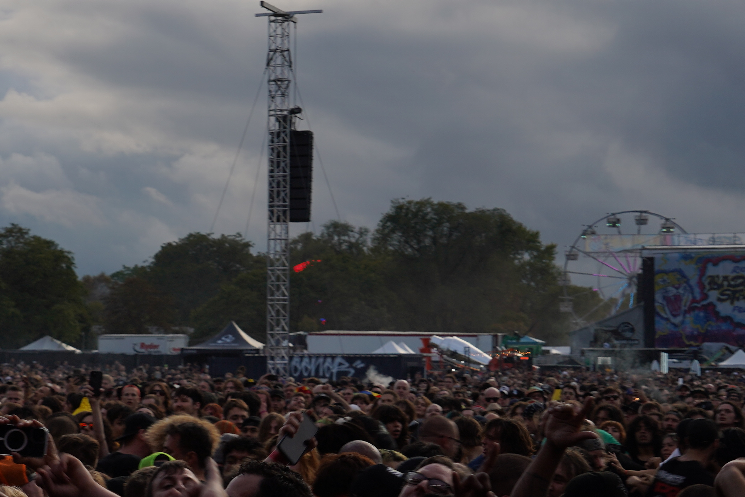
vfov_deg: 13.0
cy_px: 381
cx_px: -29
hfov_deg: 18.8
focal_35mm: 105
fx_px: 2173
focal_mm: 43
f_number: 6.3
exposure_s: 1/160
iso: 100
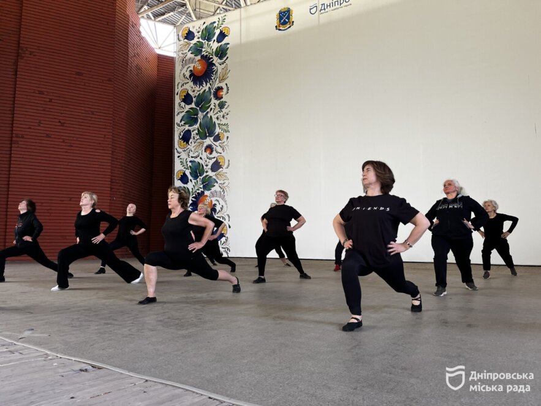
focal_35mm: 26
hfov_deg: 67.3
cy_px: 203
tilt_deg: +6.0
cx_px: 270
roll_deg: +0.4
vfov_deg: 53.1
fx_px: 406
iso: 125
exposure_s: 1/109
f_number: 1.6
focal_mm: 5.1
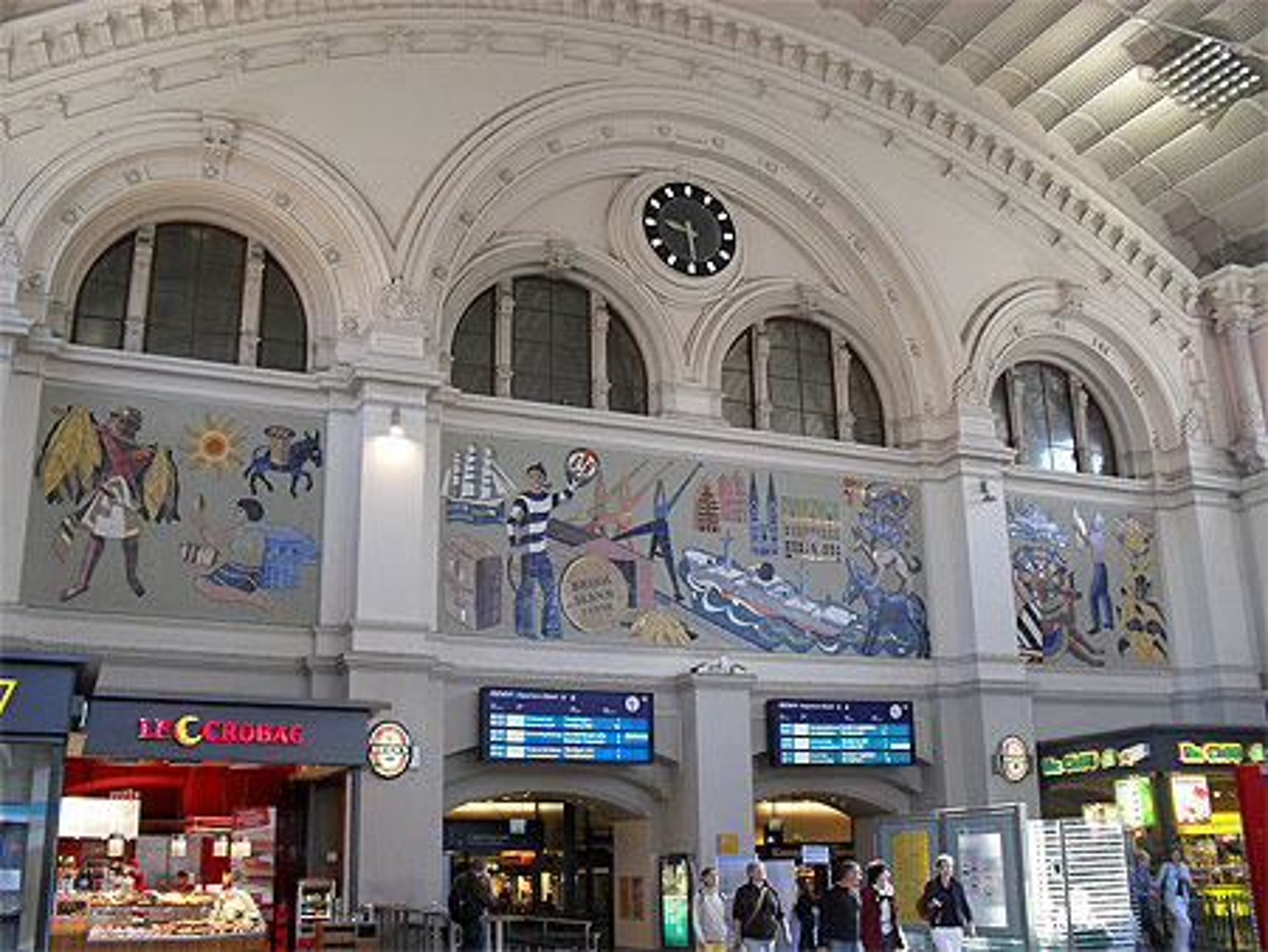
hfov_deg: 52.6
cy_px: 476
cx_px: 634
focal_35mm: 35
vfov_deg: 40.7
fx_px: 1283
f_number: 3.2
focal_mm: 6.3
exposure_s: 1/30
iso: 120
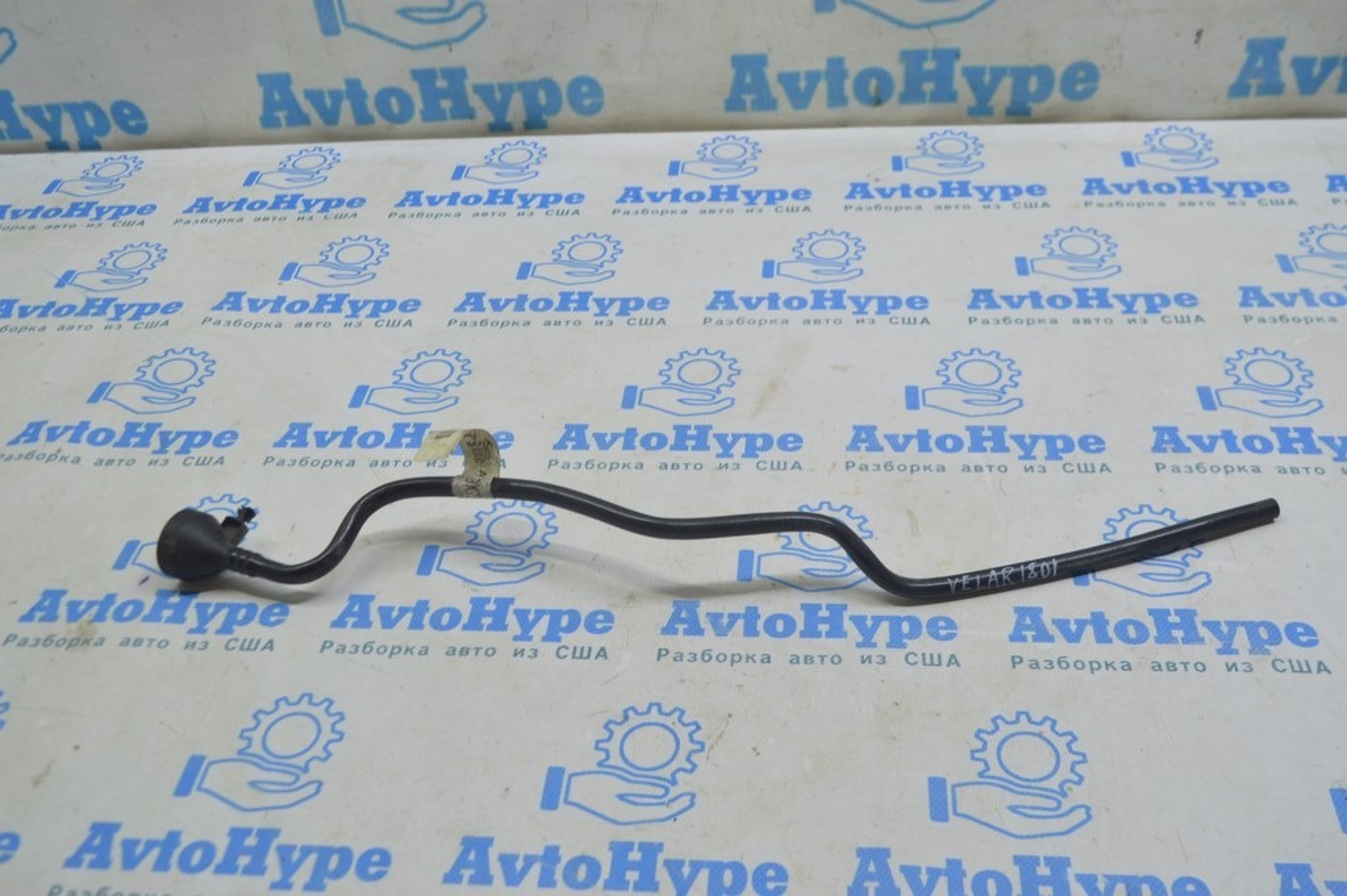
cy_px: 448
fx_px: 1234
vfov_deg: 39.9
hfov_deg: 57.3
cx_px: 674
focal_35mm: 33
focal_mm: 22
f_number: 5.6
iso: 400
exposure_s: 1/40
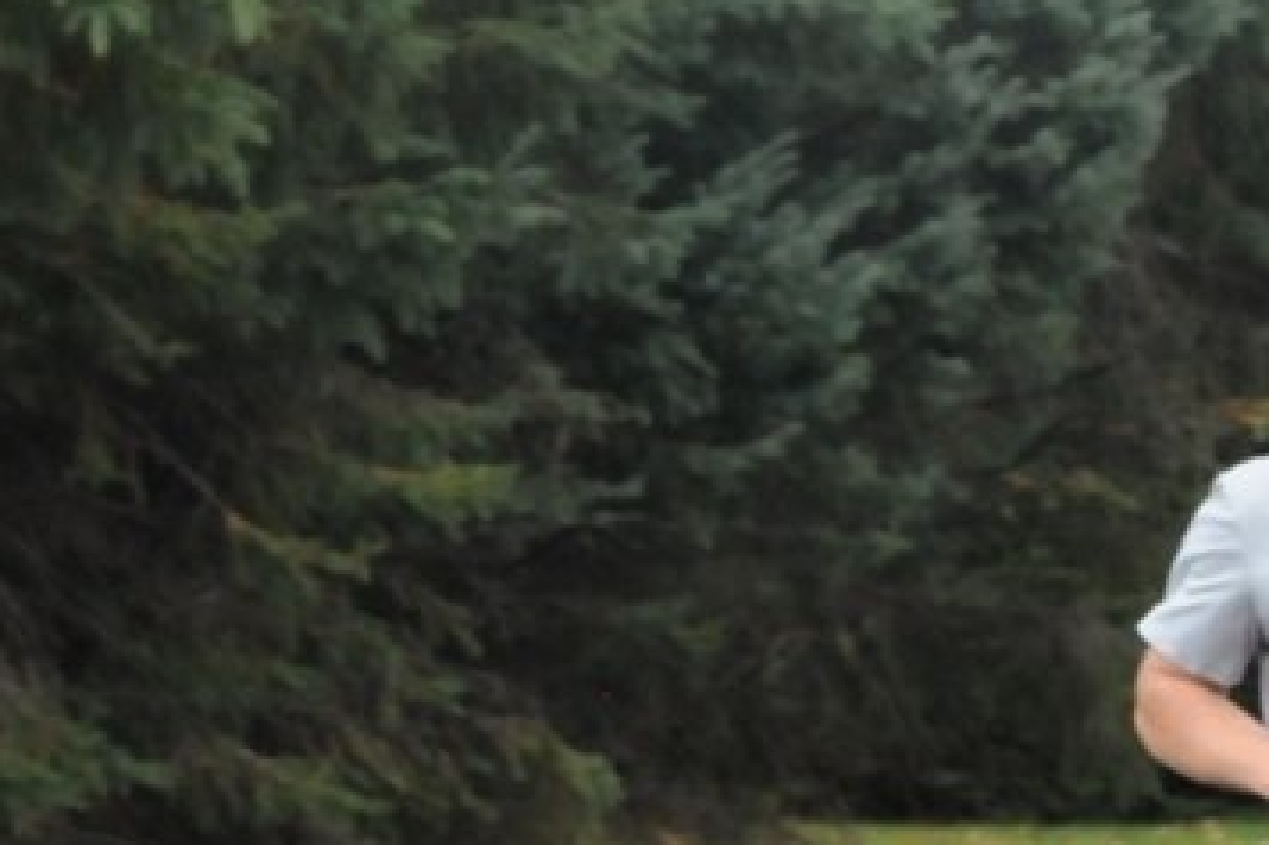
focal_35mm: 452
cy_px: 449
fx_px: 15940
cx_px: 1561
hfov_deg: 4.5
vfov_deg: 3.0
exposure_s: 1/400
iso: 2500
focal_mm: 105
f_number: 13
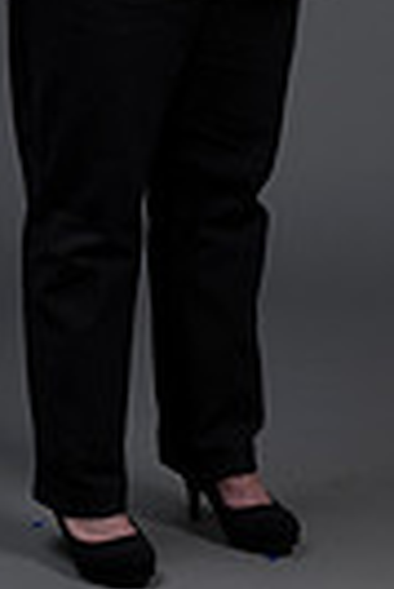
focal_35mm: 270
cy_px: -204
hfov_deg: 5.1
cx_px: 155
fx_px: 4421
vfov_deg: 7.5
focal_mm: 80
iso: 160
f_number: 5.6
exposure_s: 1/250
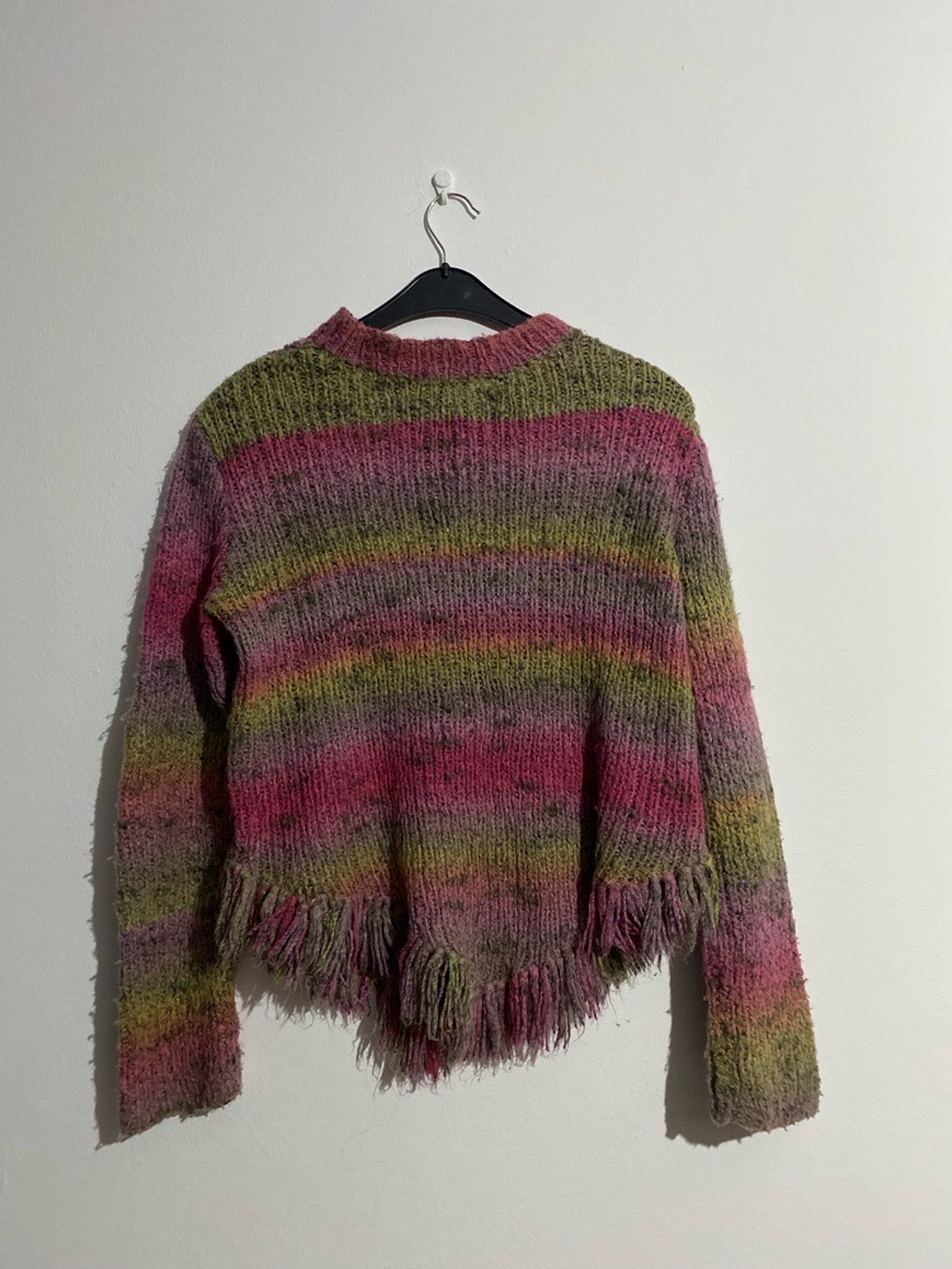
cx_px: 476
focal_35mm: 26
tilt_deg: +3.7
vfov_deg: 67.3
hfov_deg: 53.1
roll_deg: +0.7
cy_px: 634
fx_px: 953
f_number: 1.8
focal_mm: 4.25
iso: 500
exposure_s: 1/40
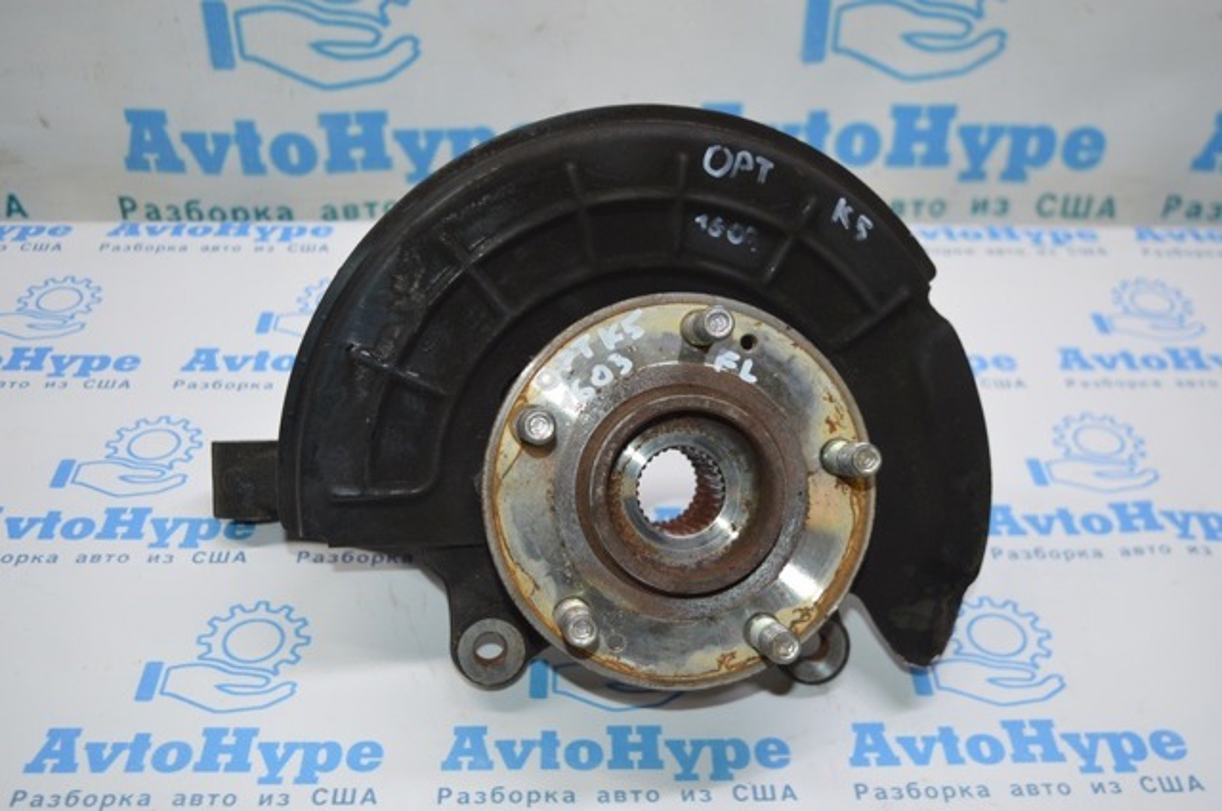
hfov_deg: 48.0
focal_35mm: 40
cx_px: 611
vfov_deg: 32.9
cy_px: 406
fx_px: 1373
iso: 400
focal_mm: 27
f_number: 4
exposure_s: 1/80
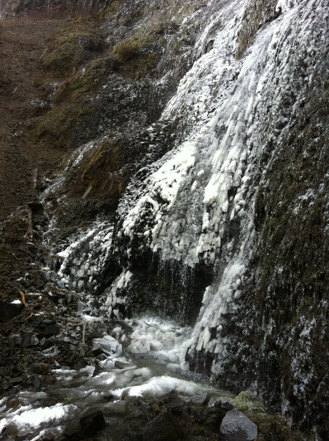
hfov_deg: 40.6
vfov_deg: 52.7
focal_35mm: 35
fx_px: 445
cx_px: 164
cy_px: 220
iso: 80
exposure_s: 1/120
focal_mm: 3.85
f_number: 2.8
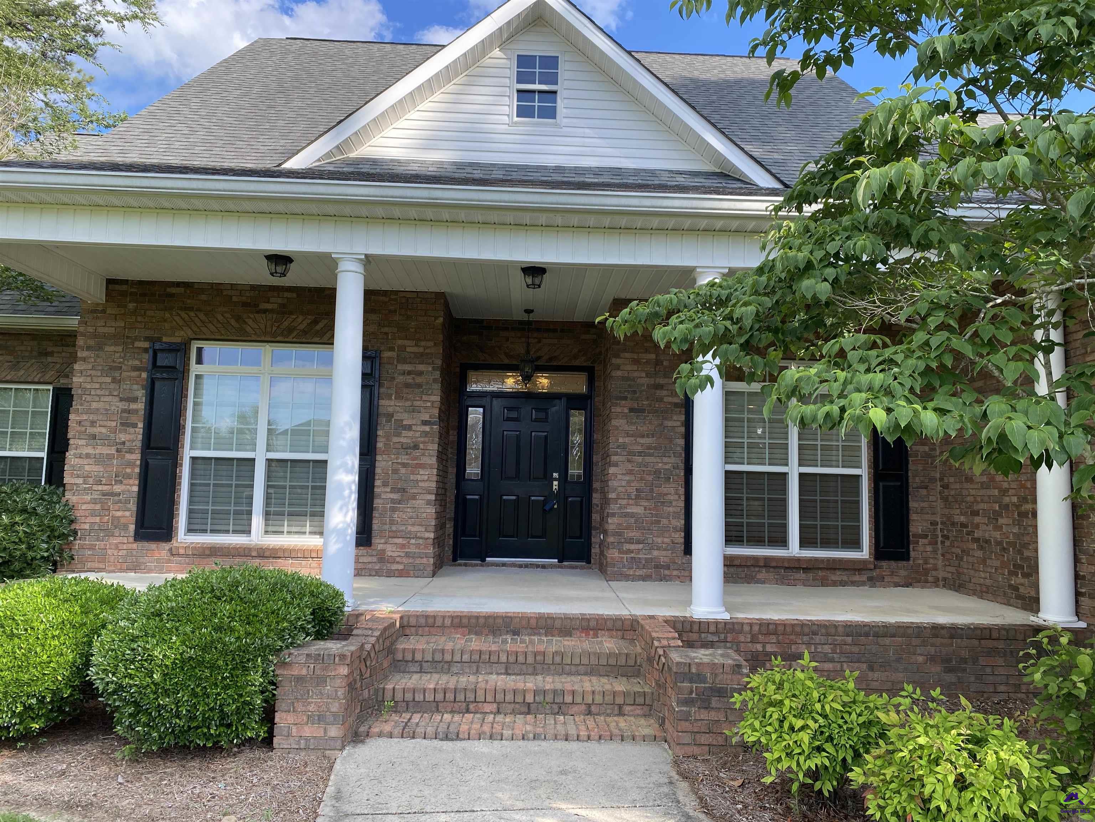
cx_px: 548
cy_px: 411
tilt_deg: +4.8
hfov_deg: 67.3
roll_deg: -0.9
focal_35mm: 26
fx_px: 822
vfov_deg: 53.1
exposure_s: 1/600
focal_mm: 4.25
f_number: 1.8
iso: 32
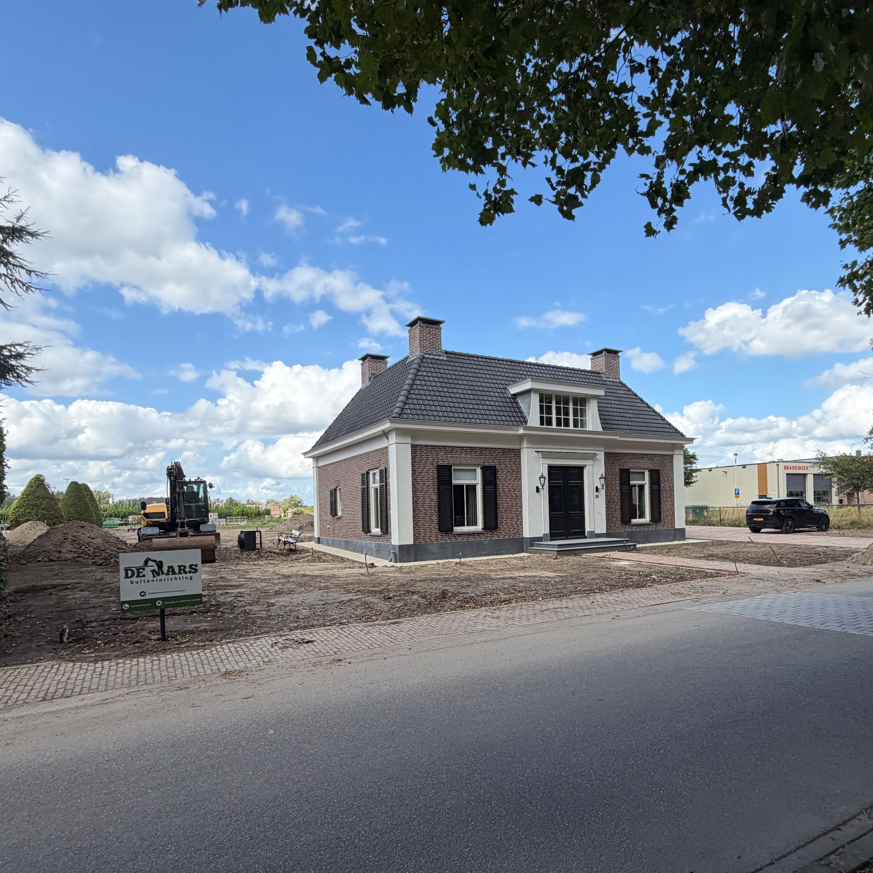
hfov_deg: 74.7
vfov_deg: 74.3
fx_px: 571
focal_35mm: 20
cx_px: 468
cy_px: 506
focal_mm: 2.22
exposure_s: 1/770
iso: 32
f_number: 2.2
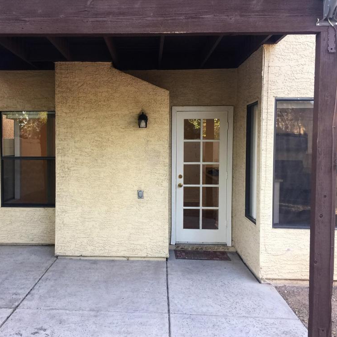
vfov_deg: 47.2
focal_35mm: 35
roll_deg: -1.2
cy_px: 169
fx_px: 386
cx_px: 127
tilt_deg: -3.3
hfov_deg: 46.8
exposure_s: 1/40
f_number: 2.2
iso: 32
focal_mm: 4.15
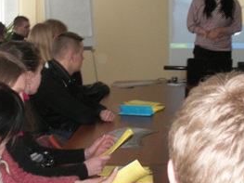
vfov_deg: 16.3
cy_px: 42
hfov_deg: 21.8
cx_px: 128
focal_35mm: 90
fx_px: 634
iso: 160
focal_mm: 7.7
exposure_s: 1/40
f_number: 3.5
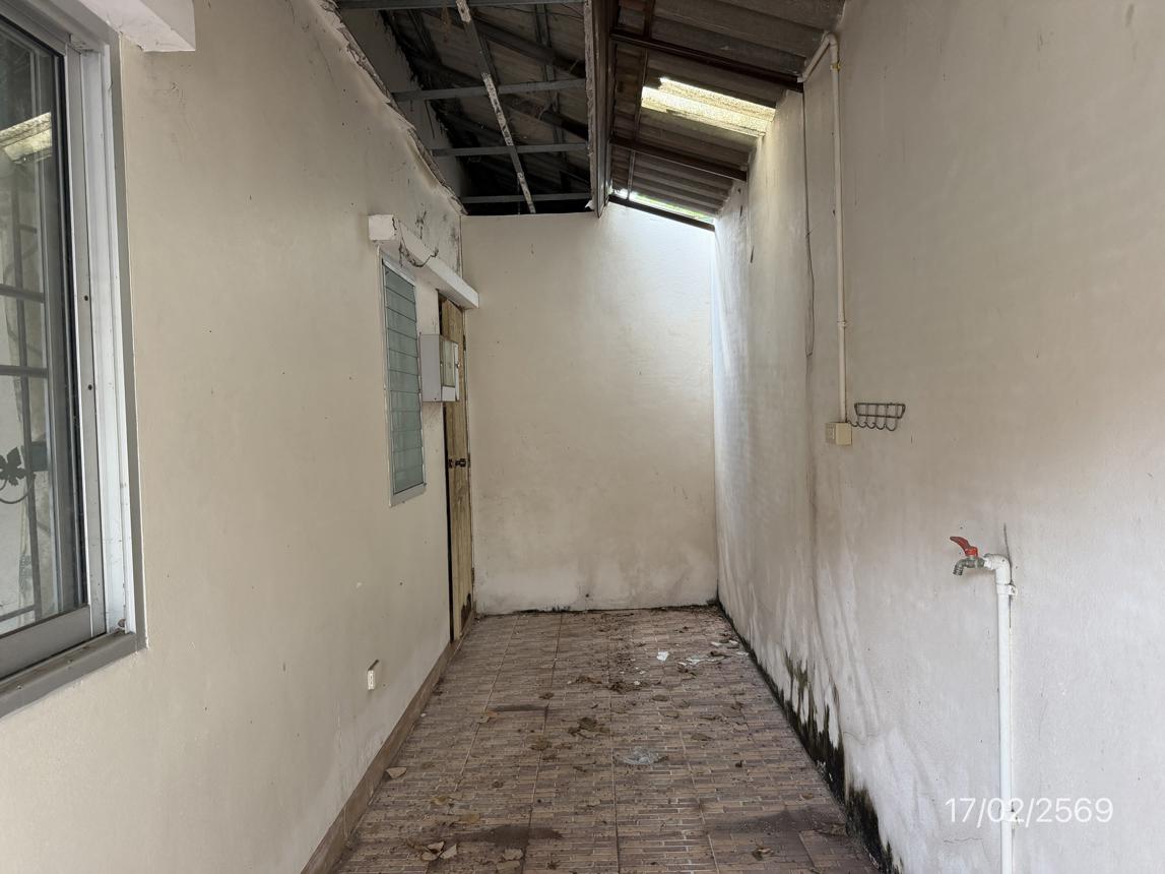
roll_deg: +1.6
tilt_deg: -1.9
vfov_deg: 56.8
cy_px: 437
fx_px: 808
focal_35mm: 24
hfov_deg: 71.6
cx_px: 582
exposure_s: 1/107
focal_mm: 6.76
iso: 200
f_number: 1.78
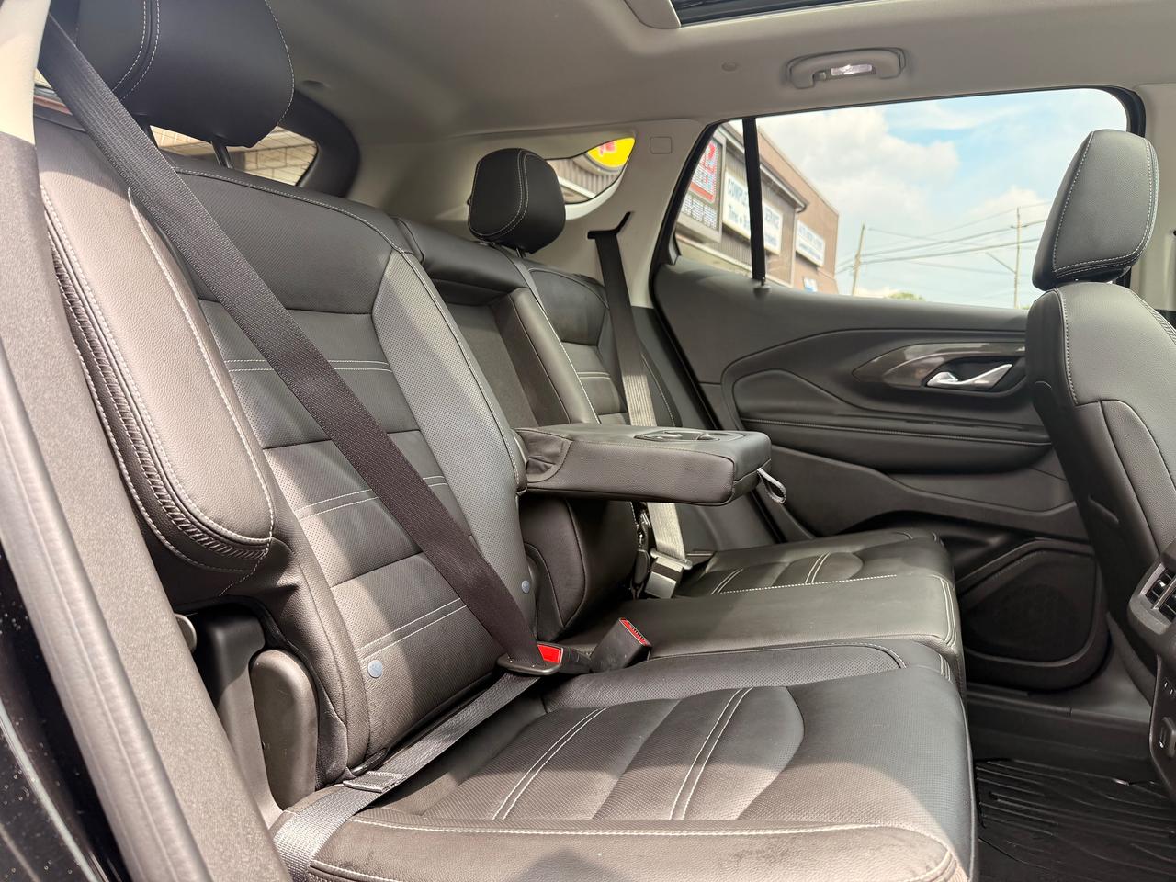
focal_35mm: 24
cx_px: 588
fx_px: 815
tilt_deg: -5.4
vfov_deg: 56.8
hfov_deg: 71.6
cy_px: 441
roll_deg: -2.2
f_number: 1.78
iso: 100
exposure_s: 1/356
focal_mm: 6.76
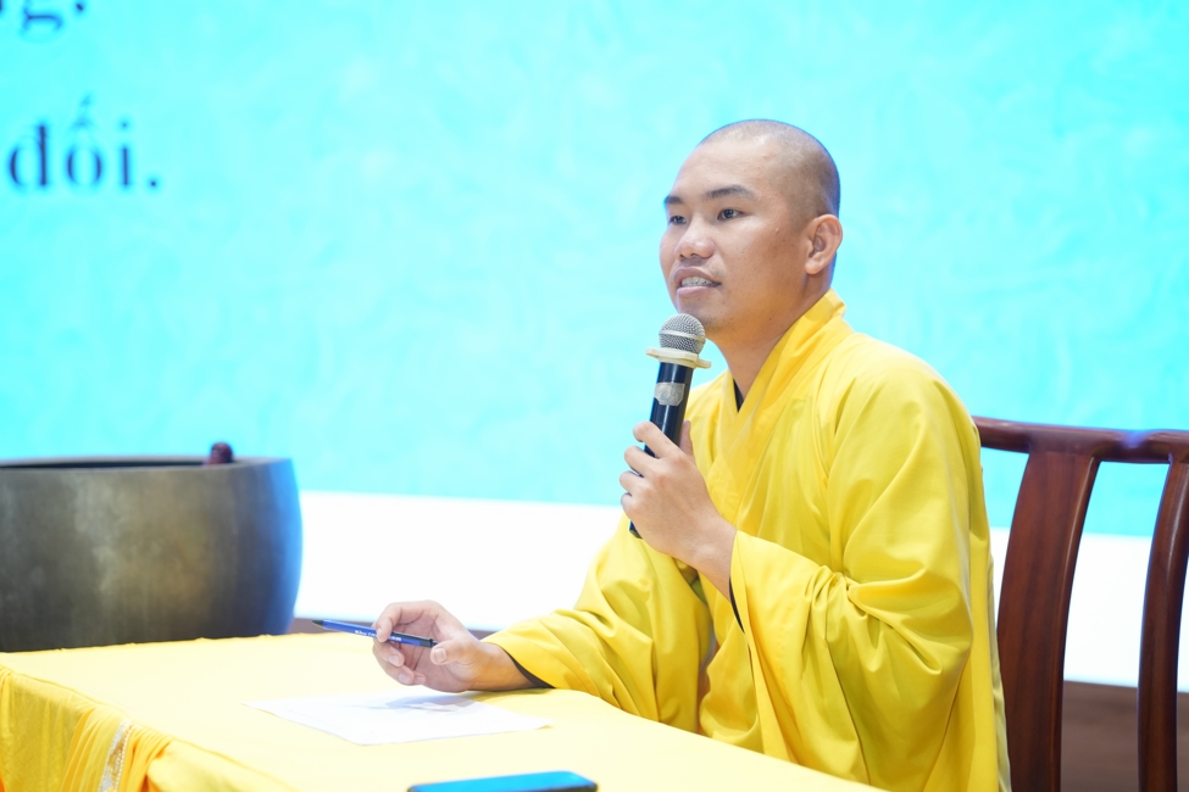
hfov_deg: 26.7
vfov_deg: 17.9
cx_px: 594
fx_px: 2510
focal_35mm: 76
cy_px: 396
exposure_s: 1/100
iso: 1250
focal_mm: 76
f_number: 2.5
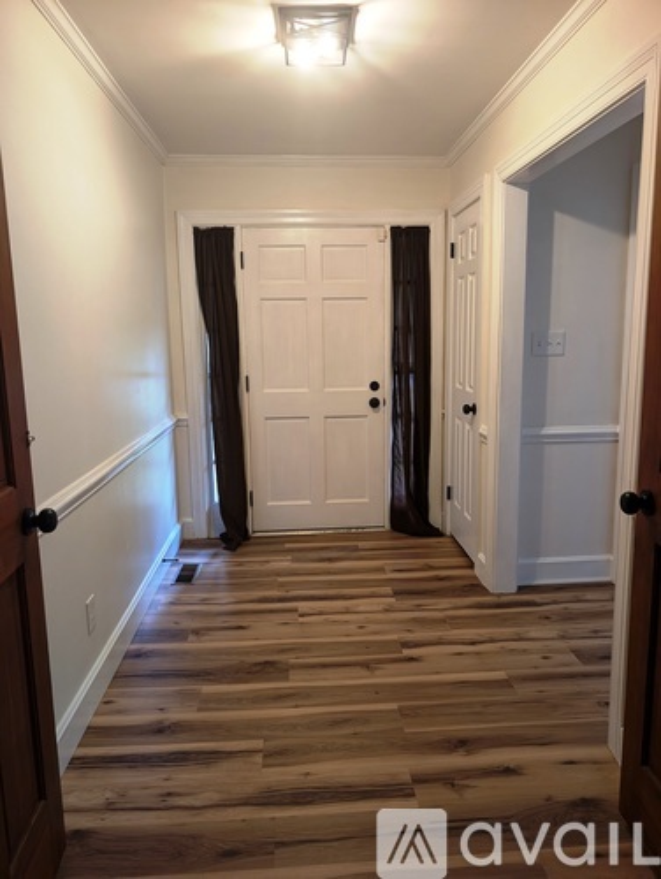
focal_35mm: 24
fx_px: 610
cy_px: 440
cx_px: 330
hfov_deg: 56.9
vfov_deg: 71.5
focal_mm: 6.9
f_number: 1.68
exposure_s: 1/23.8
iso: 53
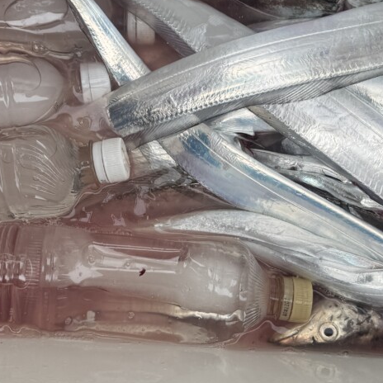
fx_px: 764
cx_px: 170
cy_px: 190
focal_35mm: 61
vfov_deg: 28.2
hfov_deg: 28.1
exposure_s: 1/2604
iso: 80
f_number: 1.78
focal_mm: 6.76
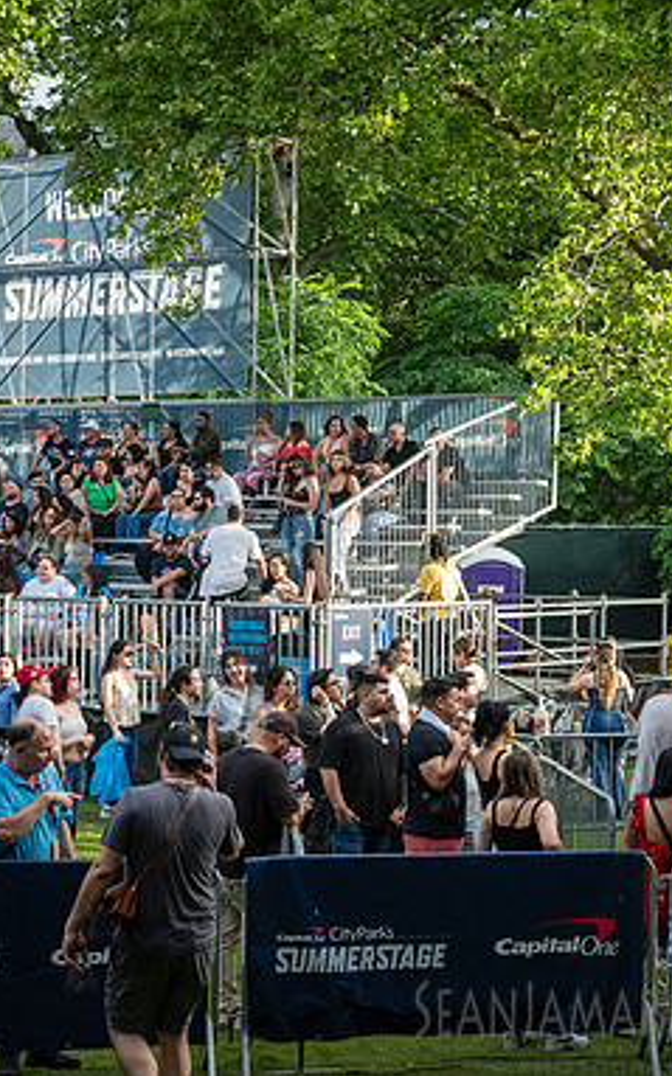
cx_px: 635
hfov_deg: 16.2
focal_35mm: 79
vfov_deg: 26.2
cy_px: 535
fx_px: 2318
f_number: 4.5
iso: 1000
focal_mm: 50
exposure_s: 1/400
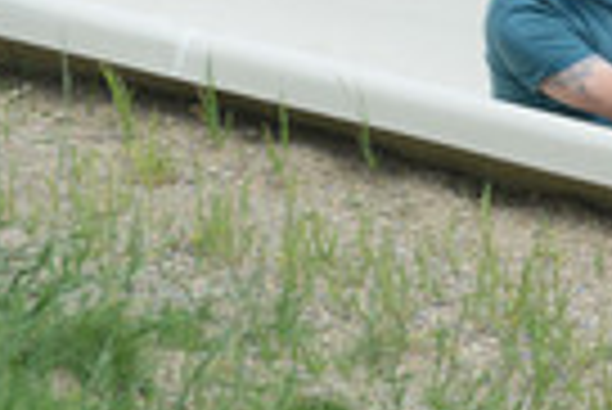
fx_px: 9768
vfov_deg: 2.4
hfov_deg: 3.6
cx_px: 837
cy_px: 210
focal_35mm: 574
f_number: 6.3
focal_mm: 195
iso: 450
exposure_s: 1/640
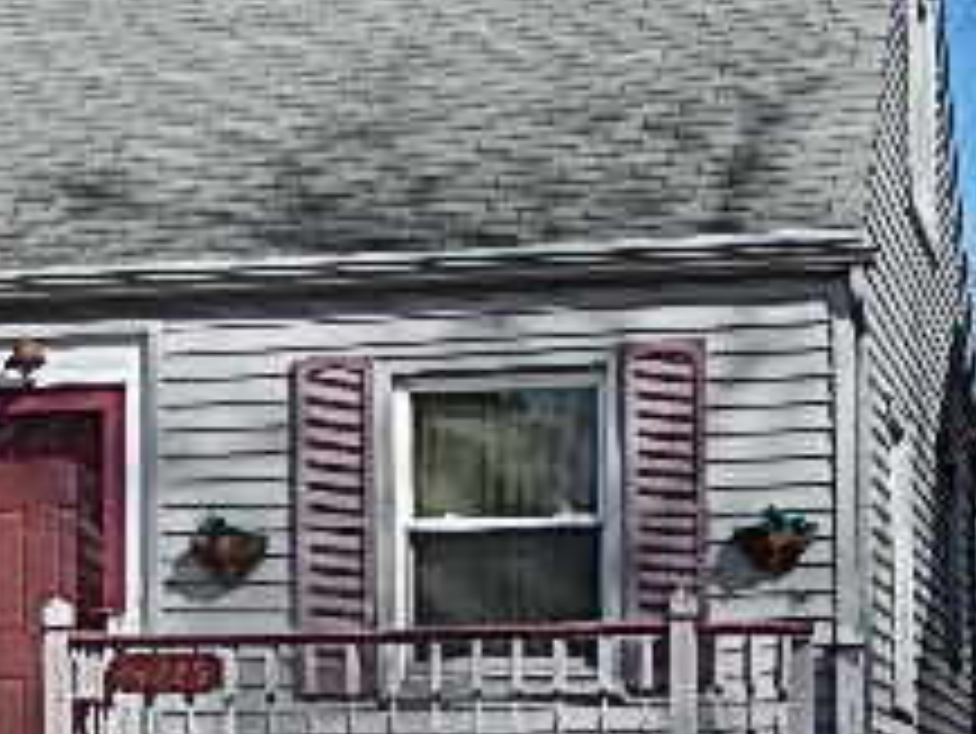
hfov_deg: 16.2
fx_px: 3413
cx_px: 229
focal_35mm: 121
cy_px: 608
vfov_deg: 12.2
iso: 125
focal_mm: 7.3
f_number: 4.2
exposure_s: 1/1250
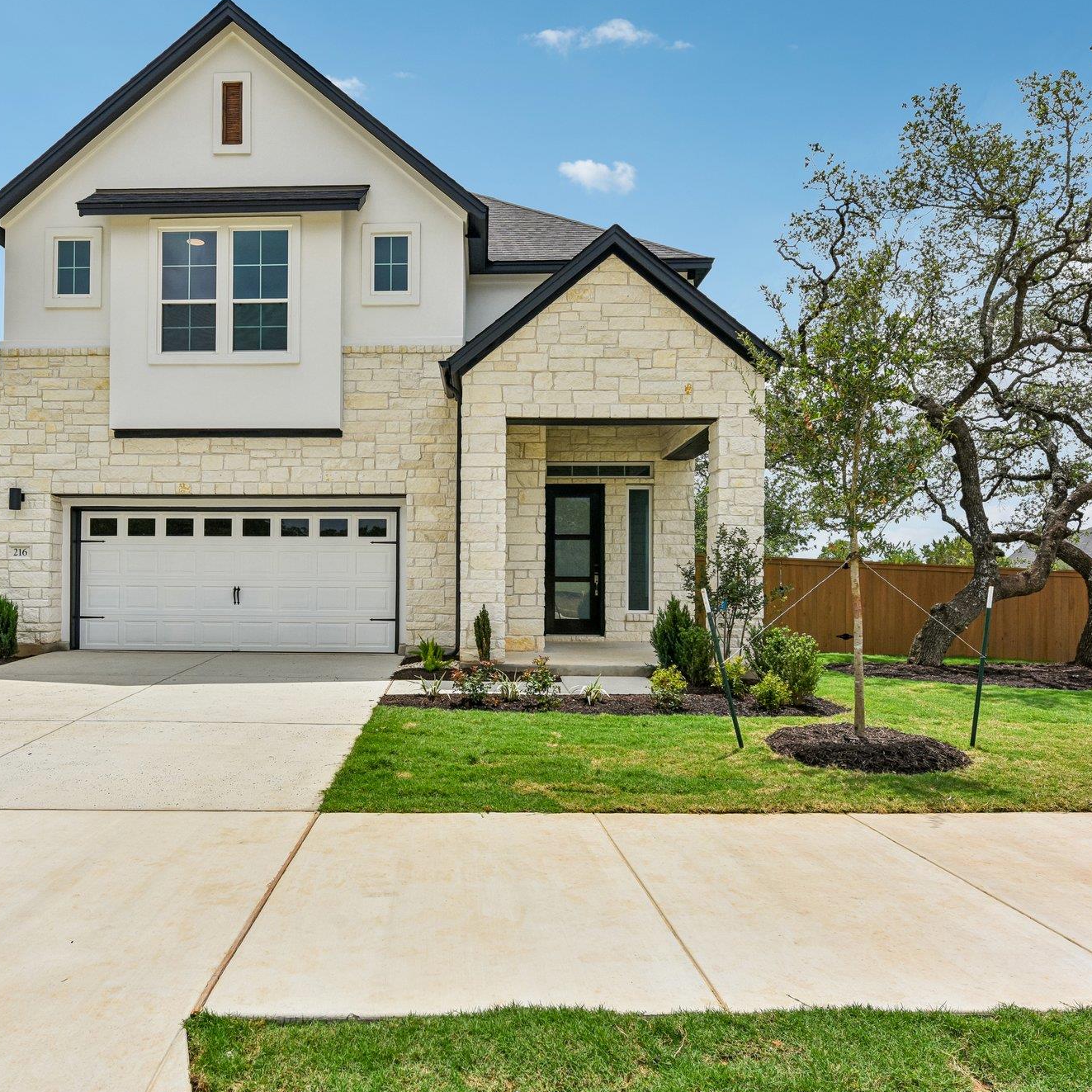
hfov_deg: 62.3
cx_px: 428
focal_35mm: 25
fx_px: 892
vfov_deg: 62.9
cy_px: 558
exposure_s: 1/800
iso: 100
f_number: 8
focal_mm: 19
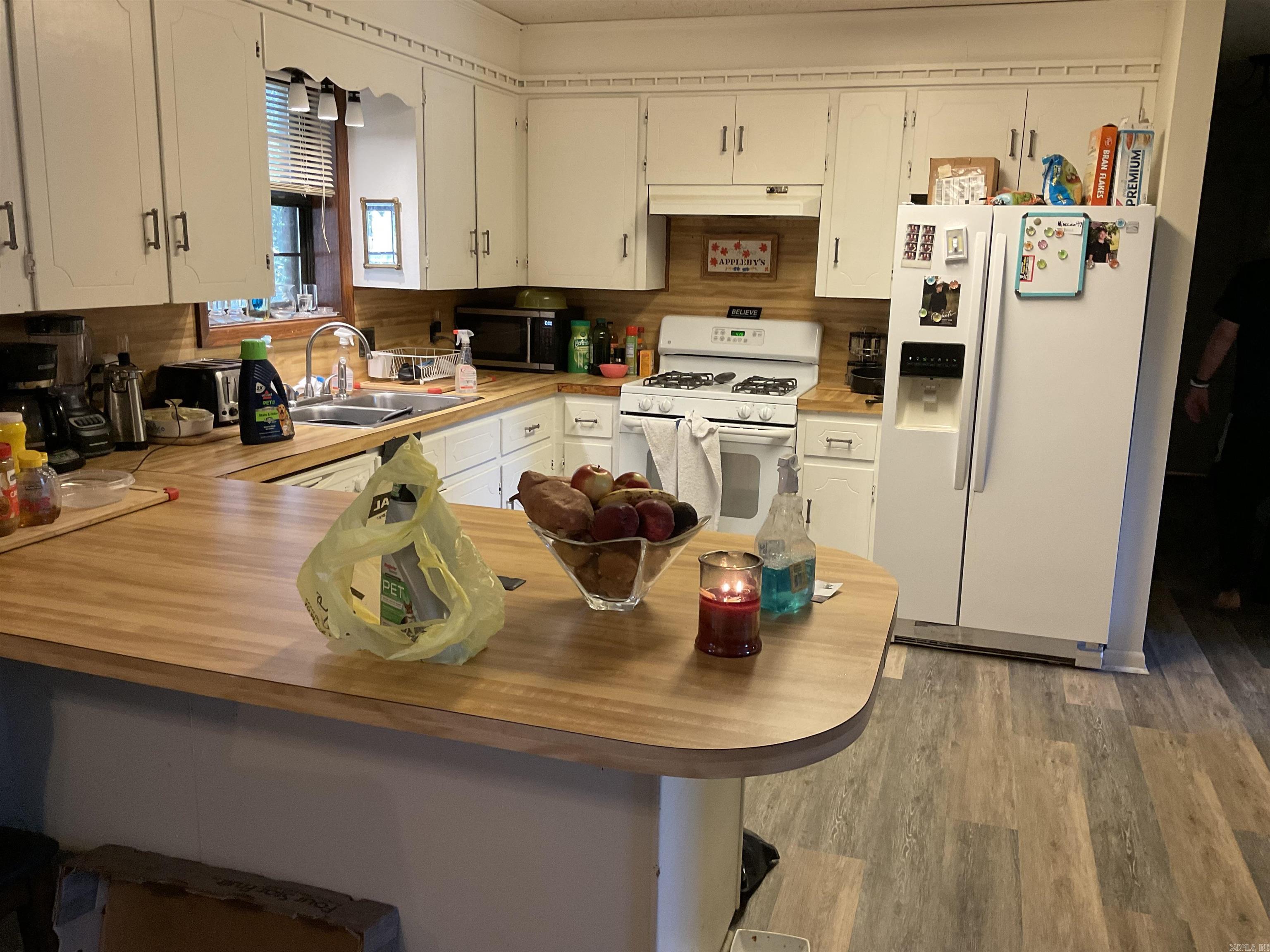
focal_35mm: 29
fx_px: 1064
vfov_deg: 48.2
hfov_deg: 61.7
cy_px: 476
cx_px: 635
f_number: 1.8
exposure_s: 1/60
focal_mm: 3
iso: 100
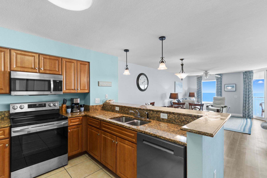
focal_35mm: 15
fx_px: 111
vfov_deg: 77.3
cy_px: 89
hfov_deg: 100.4
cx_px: 134
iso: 100
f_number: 4.5
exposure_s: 1/6
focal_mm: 10
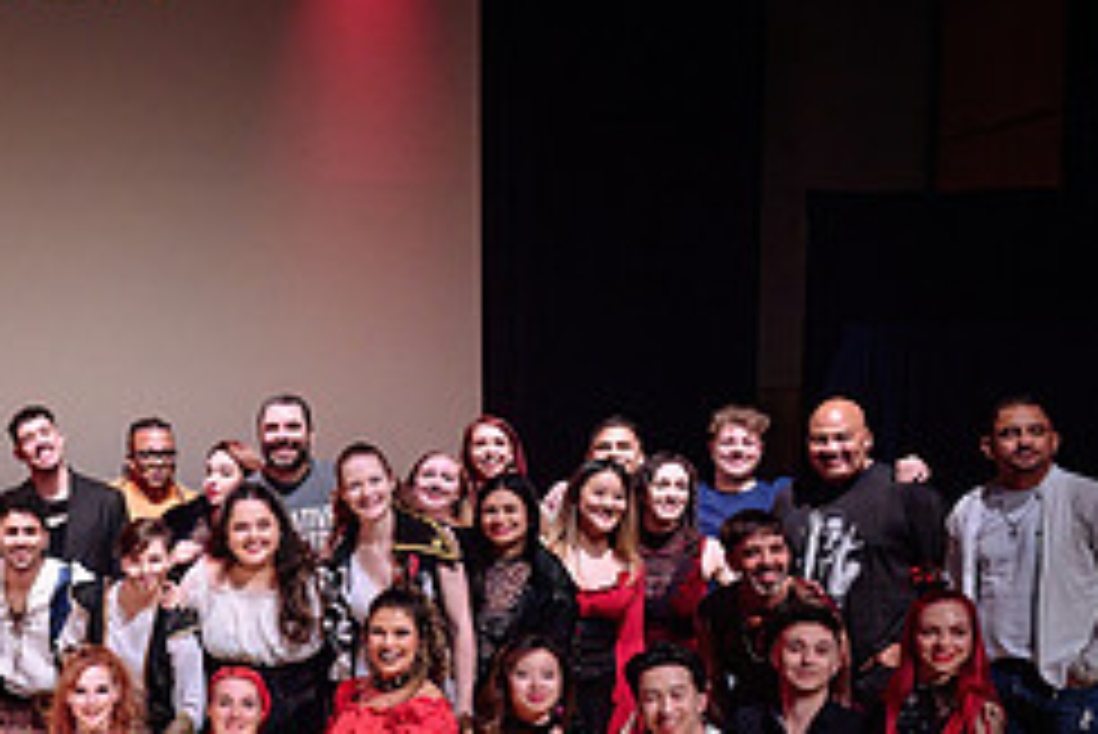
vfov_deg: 21.7
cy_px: 582
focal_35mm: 62
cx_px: -216
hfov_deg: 28.3
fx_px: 1892
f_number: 4.5
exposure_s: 1/125
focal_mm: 24
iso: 2000
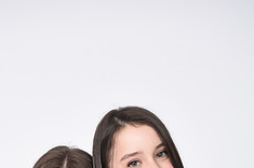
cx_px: 116
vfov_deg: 9.5
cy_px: 307
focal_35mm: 136
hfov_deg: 15.1
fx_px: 958
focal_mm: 55
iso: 160
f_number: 7.1
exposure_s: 1/250
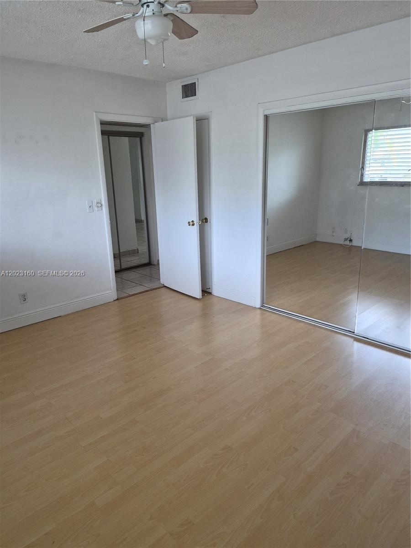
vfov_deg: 73.9
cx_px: 206
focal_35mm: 23
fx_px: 364
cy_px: 274
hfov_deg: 58.9
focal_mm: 5.4
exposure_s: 1/120
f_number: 1.8
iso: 320
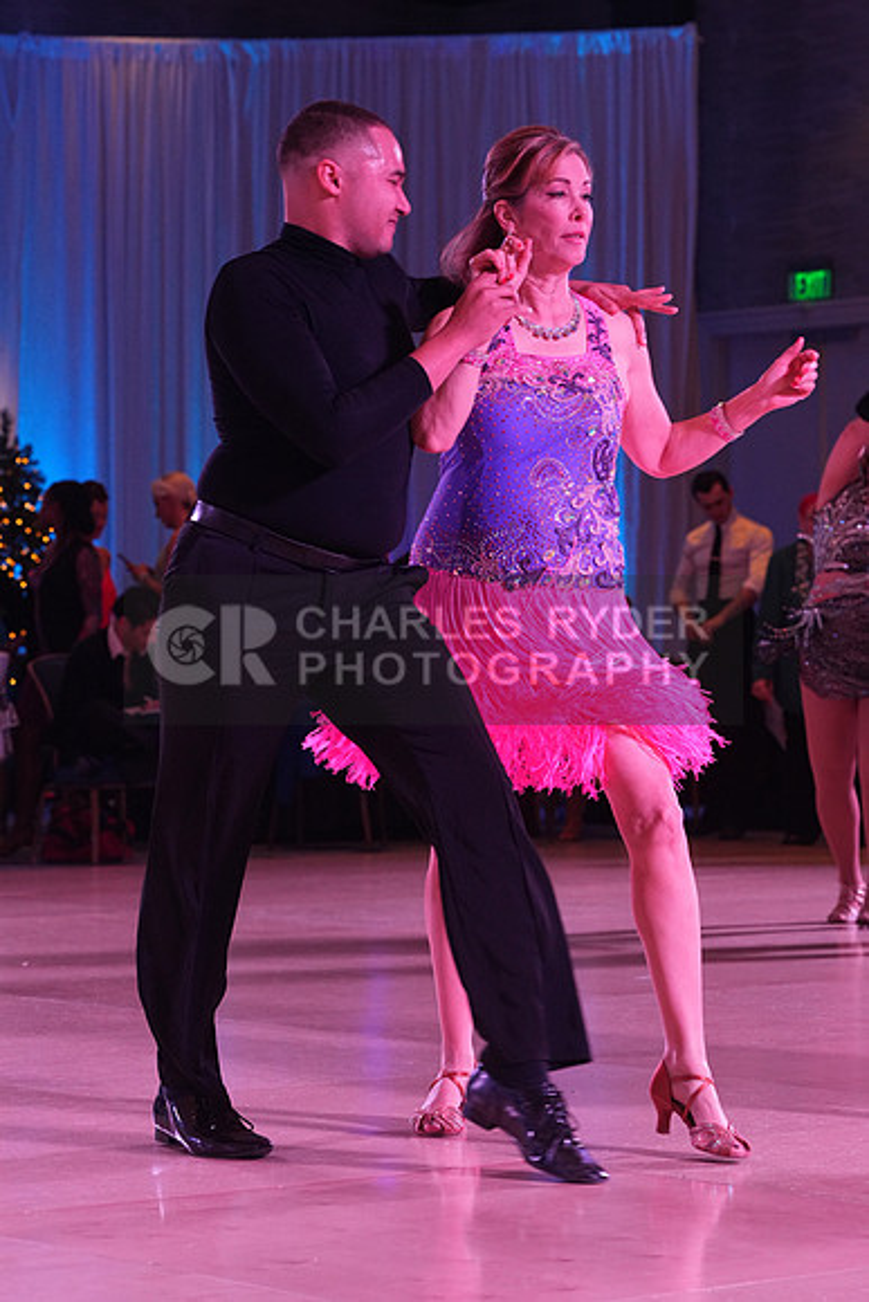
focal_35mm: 105
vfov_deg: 19.5
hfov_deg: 13.0
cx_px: 434
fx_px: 3799
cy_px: 651
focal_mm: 105
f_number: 6.3
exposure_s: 1/200
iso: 2500
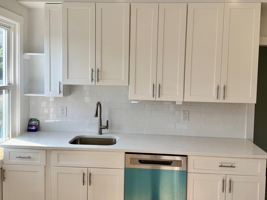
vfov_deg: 42.8
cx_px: 136
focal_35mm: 33
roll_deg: -2.3
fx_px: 255
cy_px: 85
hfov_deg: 55.3
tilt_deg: -3.6
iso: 100
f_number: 1.78
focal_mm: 6.76
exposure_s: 1/1139
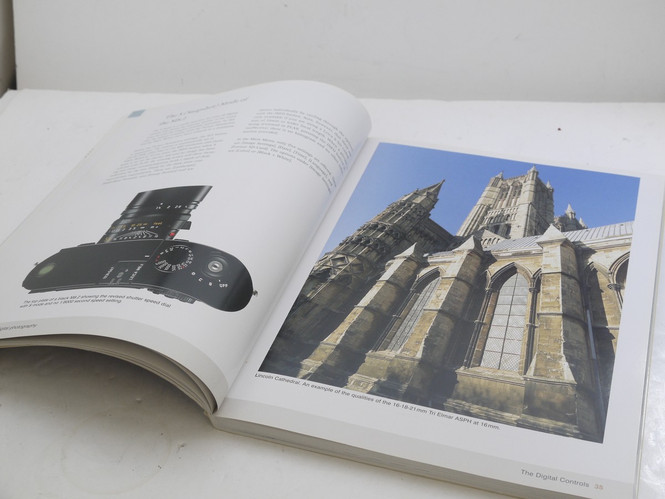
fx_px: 961
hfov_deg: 38.2
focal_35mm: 50
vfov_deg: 29.1
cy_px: 250
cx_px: 332
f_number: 10
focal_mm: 25
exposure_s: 1/10
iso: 400
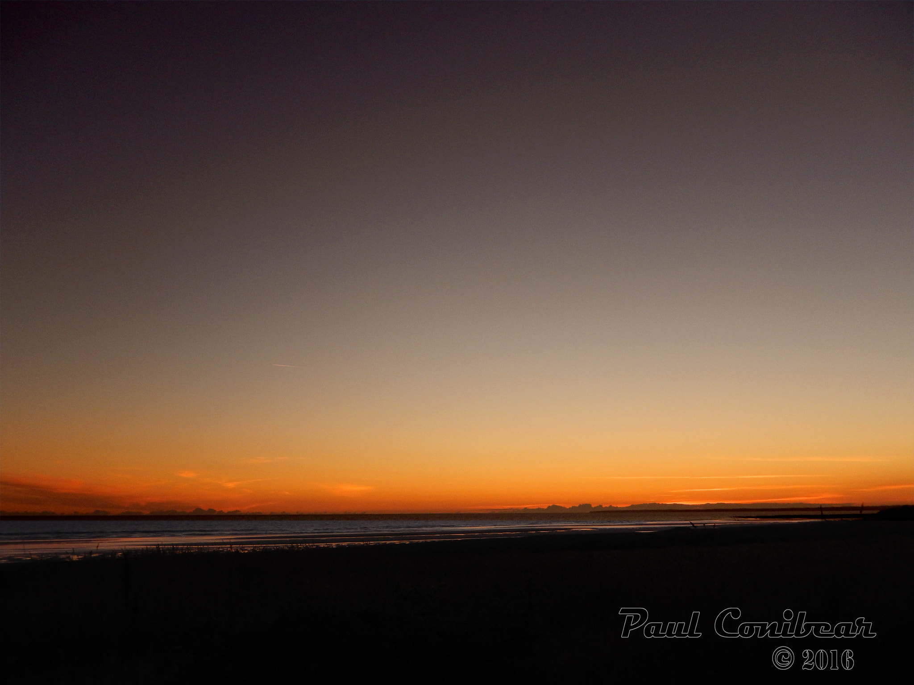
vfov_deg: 44.2
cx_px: 457
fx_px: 845
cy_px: 342
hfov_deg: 56.8
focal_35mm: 32
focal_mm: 5.7
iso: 200
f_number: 3.8
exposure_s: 1/200
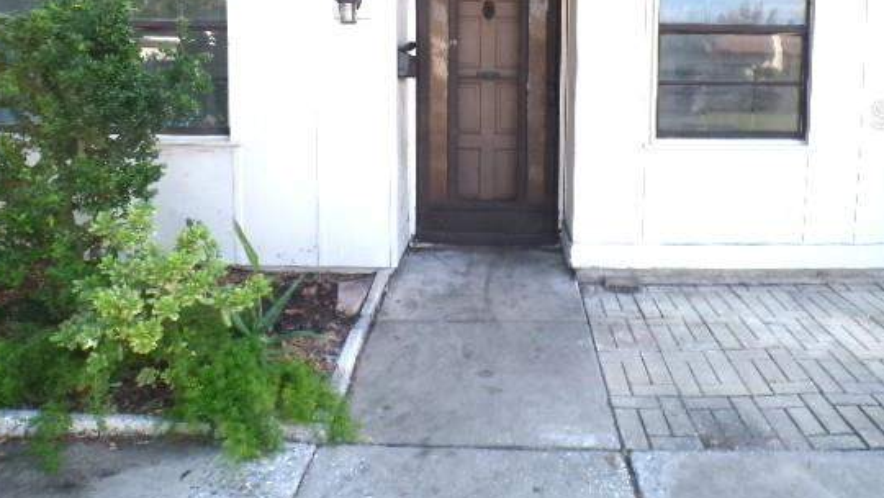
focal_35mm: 31
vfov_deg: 36.8
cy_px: 115
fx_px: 727
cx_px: 503
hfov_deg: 62.4
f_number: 4.4
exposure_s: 1/75
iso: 100
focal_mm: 4.3
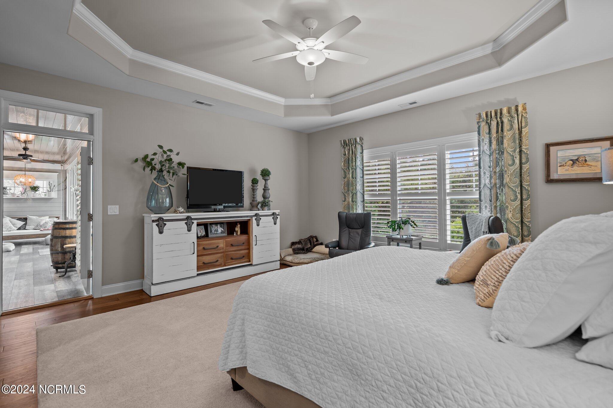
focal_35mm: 16
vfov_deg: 73.7
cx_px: 306
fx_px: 272
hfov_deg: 96.7
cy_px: 204
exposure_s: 1/4
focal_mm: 16
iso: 400
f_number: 4
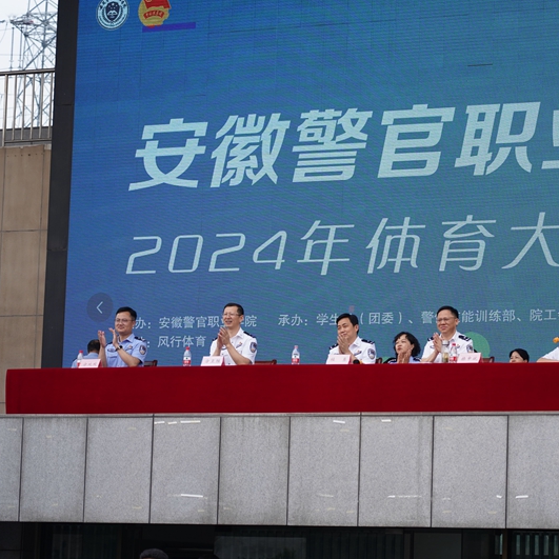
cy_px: 280
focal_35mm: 123
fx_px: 2247
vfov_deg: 14.2
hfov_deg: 14.1
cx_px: 420
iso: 250
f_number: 4.5
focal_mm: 96
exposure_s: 1/800
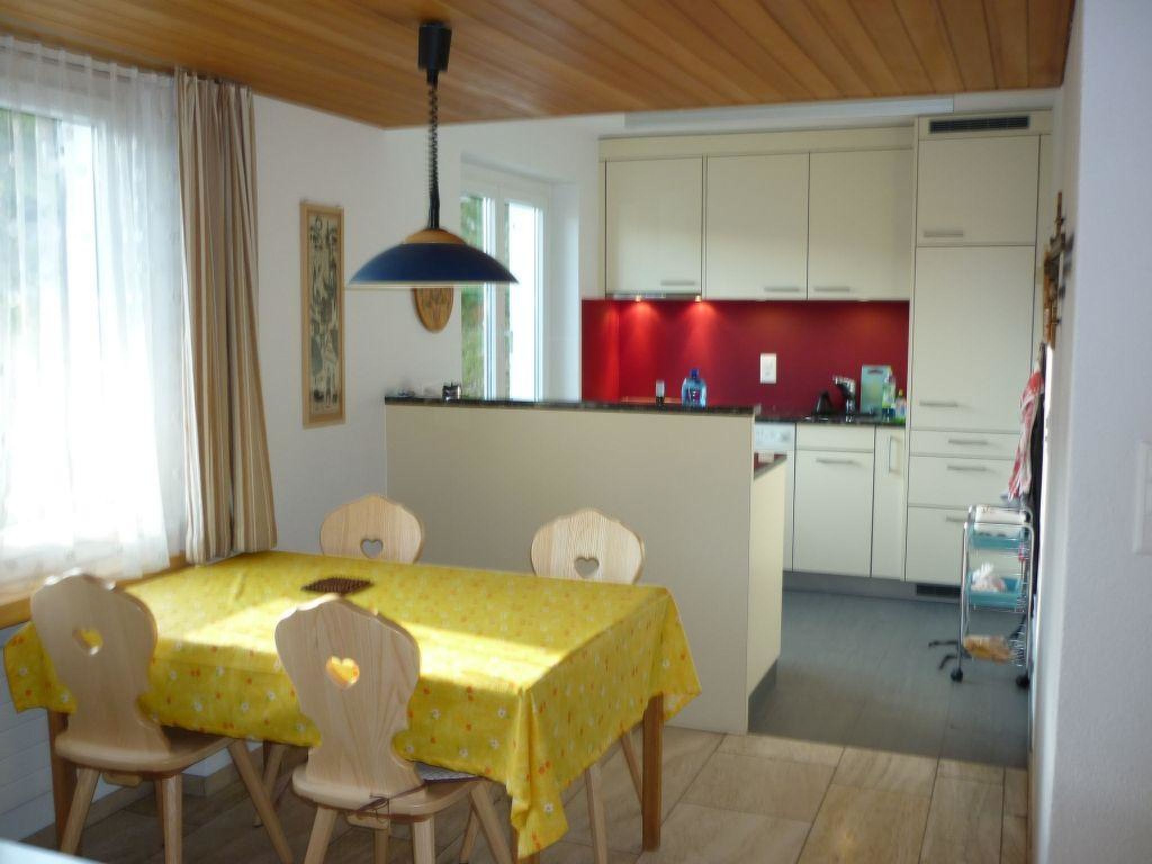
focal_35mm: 33
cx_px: 576
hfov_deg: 55.4
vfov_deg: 42.9
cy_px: 432
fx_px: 1098
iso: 100
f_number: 2.8
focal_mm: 5.5
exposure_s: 1/30
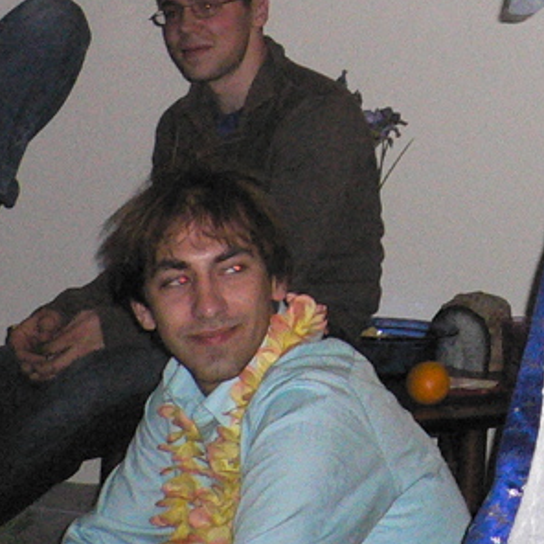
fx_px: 2382
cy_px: -158
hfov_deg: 11.9
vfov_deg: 12.6
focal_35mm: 134
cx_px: 1018
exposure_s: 1/60
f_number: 2.8
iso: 400
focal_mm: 5.8
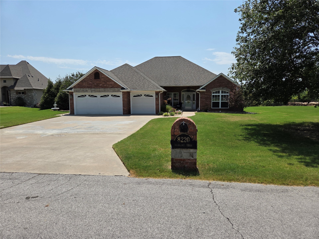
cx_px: 160
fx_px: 212
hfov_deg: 73.9
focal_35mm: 23
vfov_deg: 58.9
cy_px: 120
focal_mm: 5.4
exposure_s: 1/7891
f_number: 1.8
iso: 80
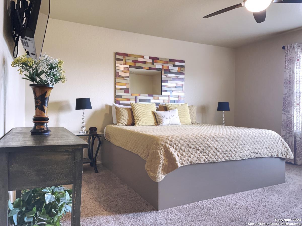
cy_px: 113
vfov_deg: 53.0
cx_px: 151
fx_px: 227
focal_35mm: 26
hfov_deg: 67.3
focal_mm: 4.2
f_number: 1.6
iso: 250
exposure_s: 1/60
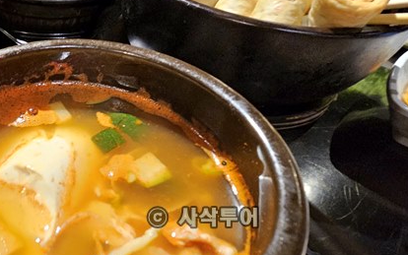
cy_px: 154
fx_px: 311
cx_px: 22
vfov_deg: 44.3
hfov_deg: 55.1
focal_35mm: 28
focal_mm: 2.2
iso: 500
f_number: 2.2
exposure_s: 1/33
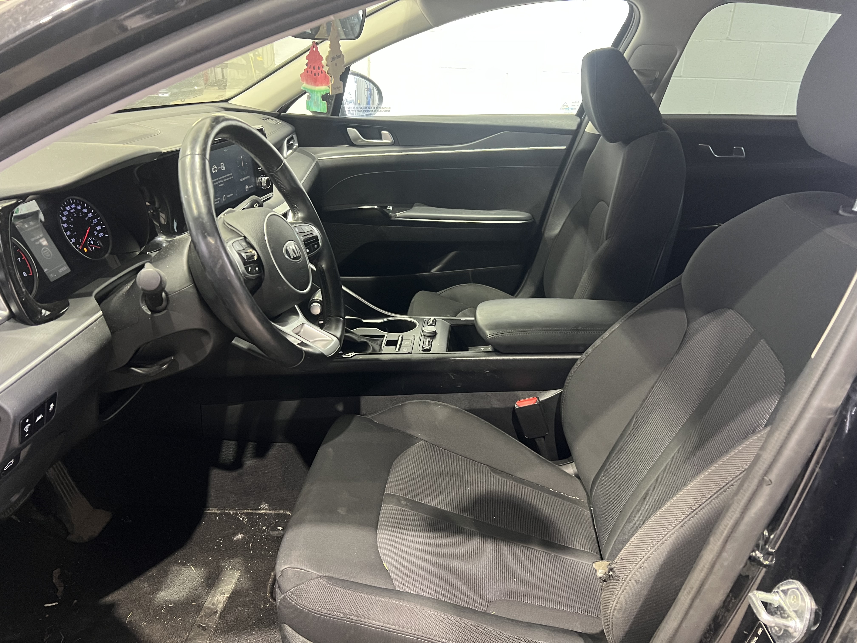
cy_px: 322
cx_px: 428
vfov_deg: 53.1
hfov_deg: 67.3
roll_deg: -2.0
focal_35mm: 26
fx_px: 644
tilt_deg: -23.2
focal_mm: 5.7
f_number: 1.5
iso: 500
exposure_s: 1/40
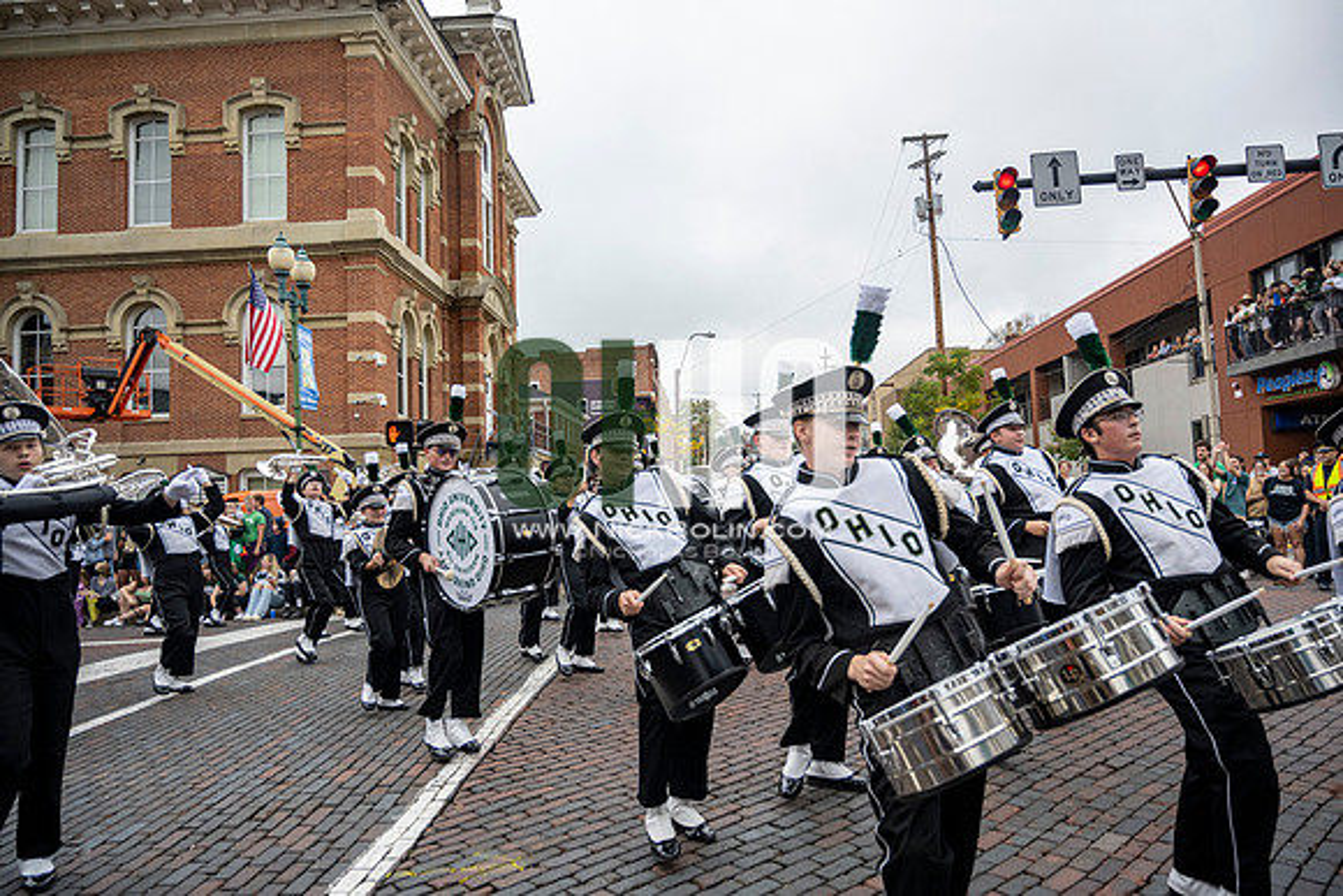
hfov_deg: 73.7
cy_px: 448
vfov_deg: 53.2
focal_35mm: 24
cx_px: 672
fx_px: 896
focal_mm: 24
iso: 800
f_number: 4
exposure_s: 1/1600
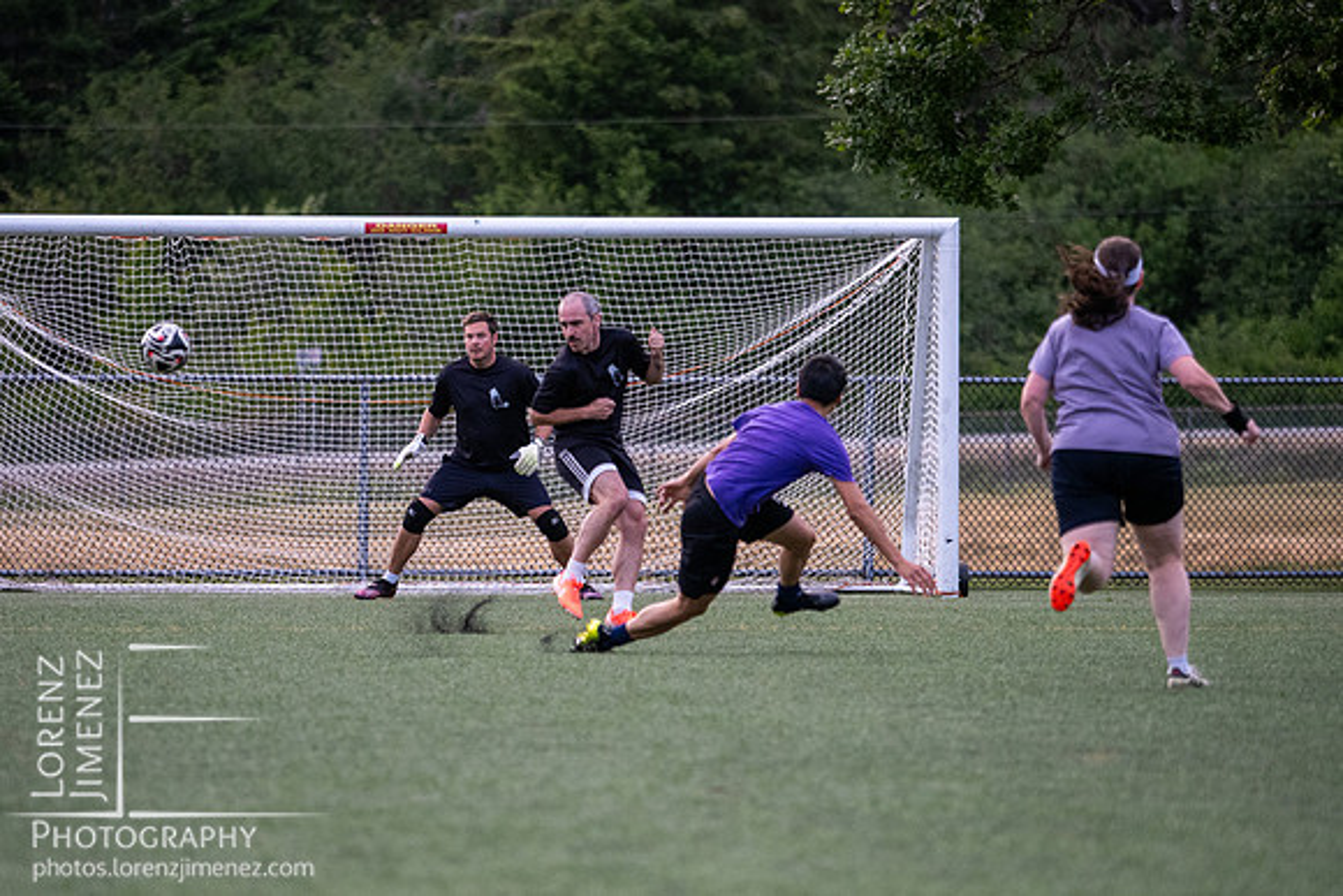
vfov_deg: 4.3
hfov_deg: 6.5
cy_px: 495
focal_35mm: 317
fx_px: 11841
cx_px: 670
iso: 1600
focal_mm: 150
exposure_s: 1/1000
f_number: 2.8
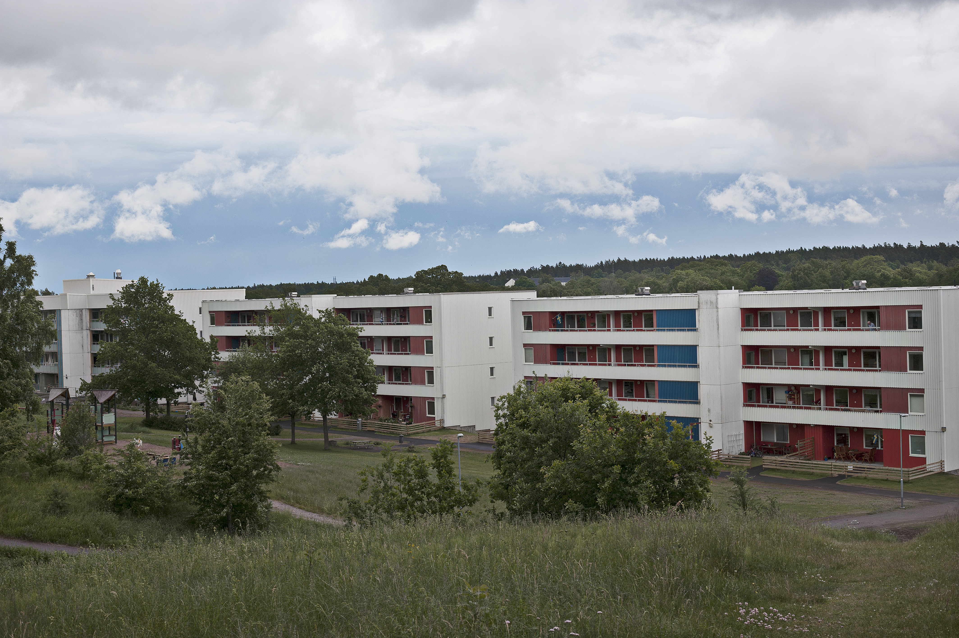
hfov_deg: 39.6
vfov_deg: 27.0
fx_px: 1331
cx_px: 480
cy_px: 319
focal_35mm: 50
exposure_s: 1/250
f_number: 9
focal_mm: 50
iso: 200
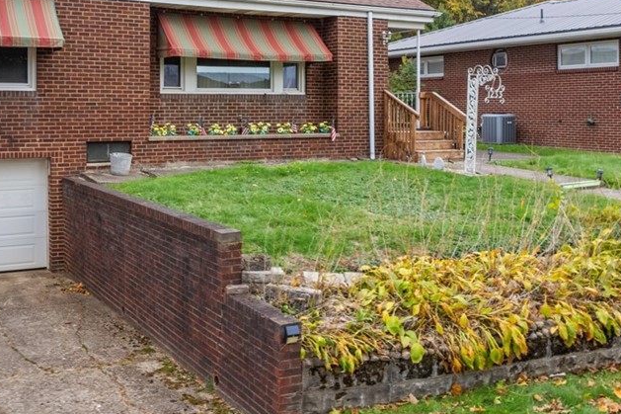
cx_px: 223
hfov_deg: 50.1
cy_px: 108
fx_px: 655
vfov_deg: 34.4
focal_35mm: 38
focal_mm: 8.38
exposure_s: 1/60
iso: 100
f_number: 2.8
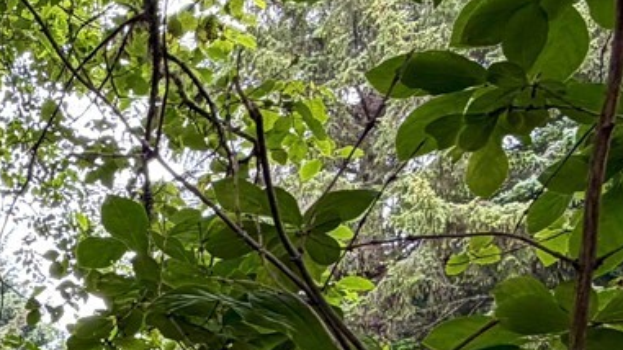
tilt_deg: -2.8
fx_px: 1057
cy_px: 558
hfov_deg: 25.5
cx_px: -289
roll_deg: +0.1
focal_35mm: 64
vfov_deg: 16.7
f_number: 2.2
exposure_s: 1/121
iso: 64
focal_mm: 2.22
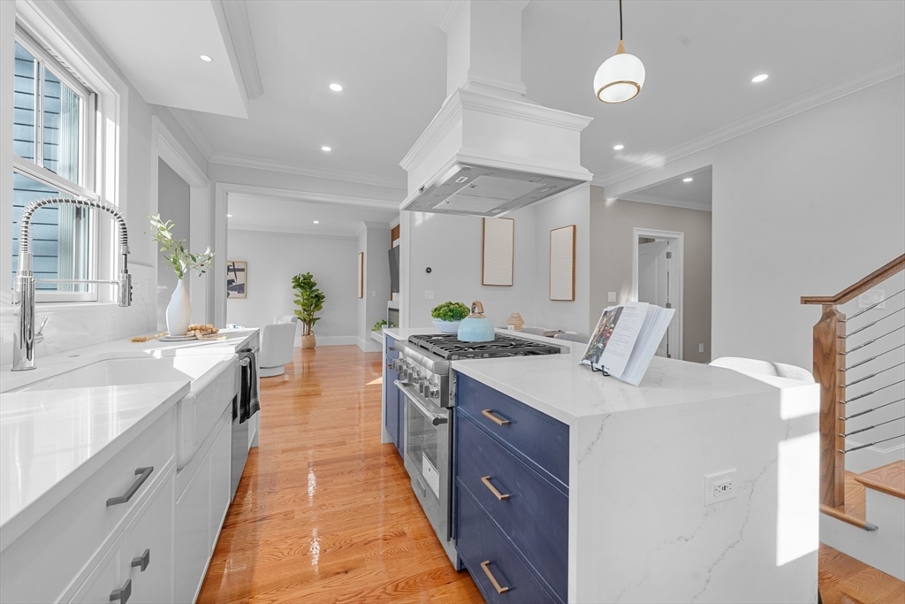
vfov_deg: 81.2
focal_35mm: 14
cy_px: 302
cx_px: 452
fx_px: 352
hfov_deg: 104.2
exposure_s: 1/10
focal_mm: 14
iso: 400
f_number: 8
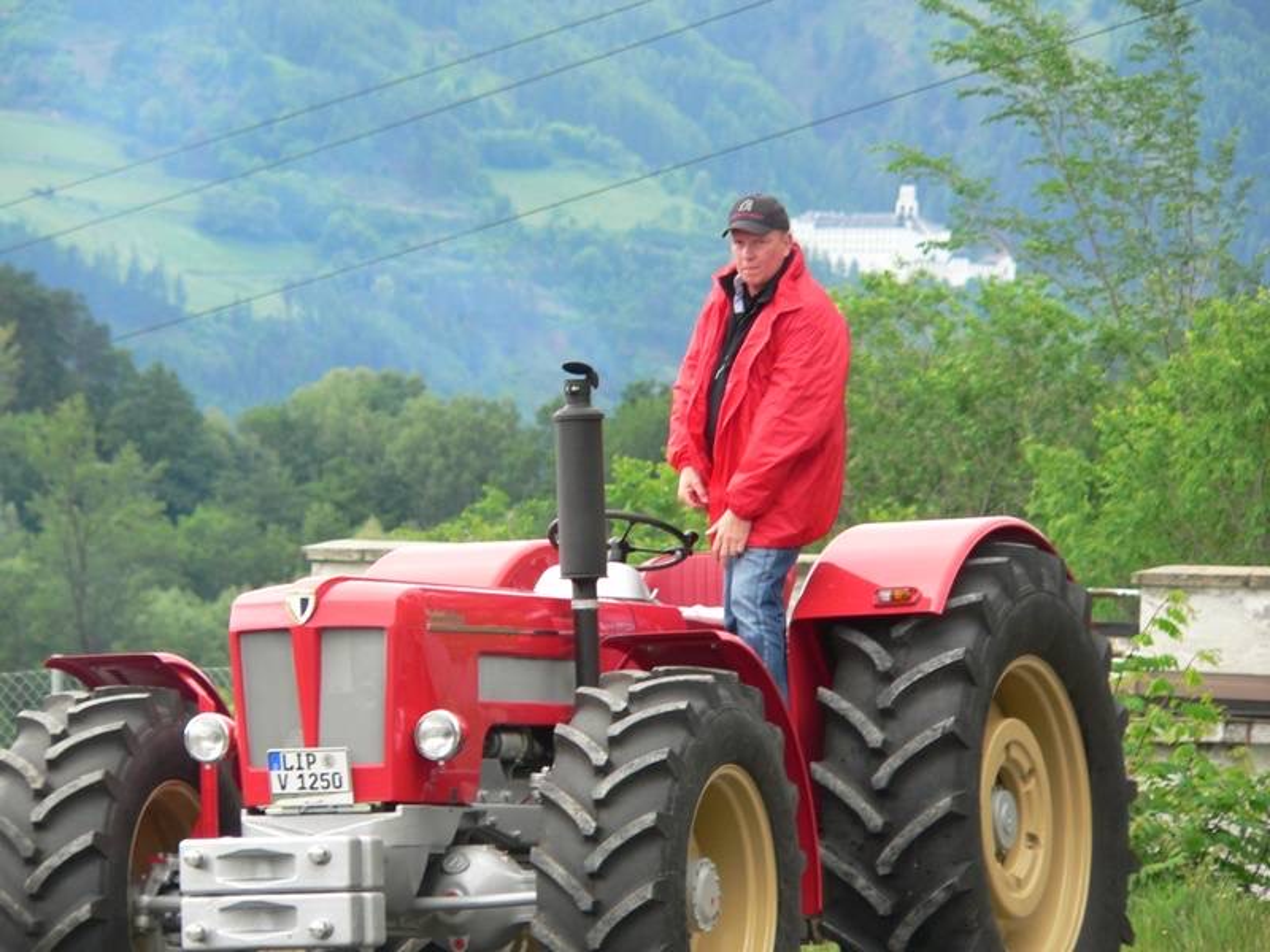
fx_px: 12254
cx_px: 635
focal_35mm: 334
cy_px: 476
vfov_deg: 4.5
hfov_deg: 5.9
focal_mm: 55.6
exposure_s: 1/125
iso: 80
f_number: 3.7
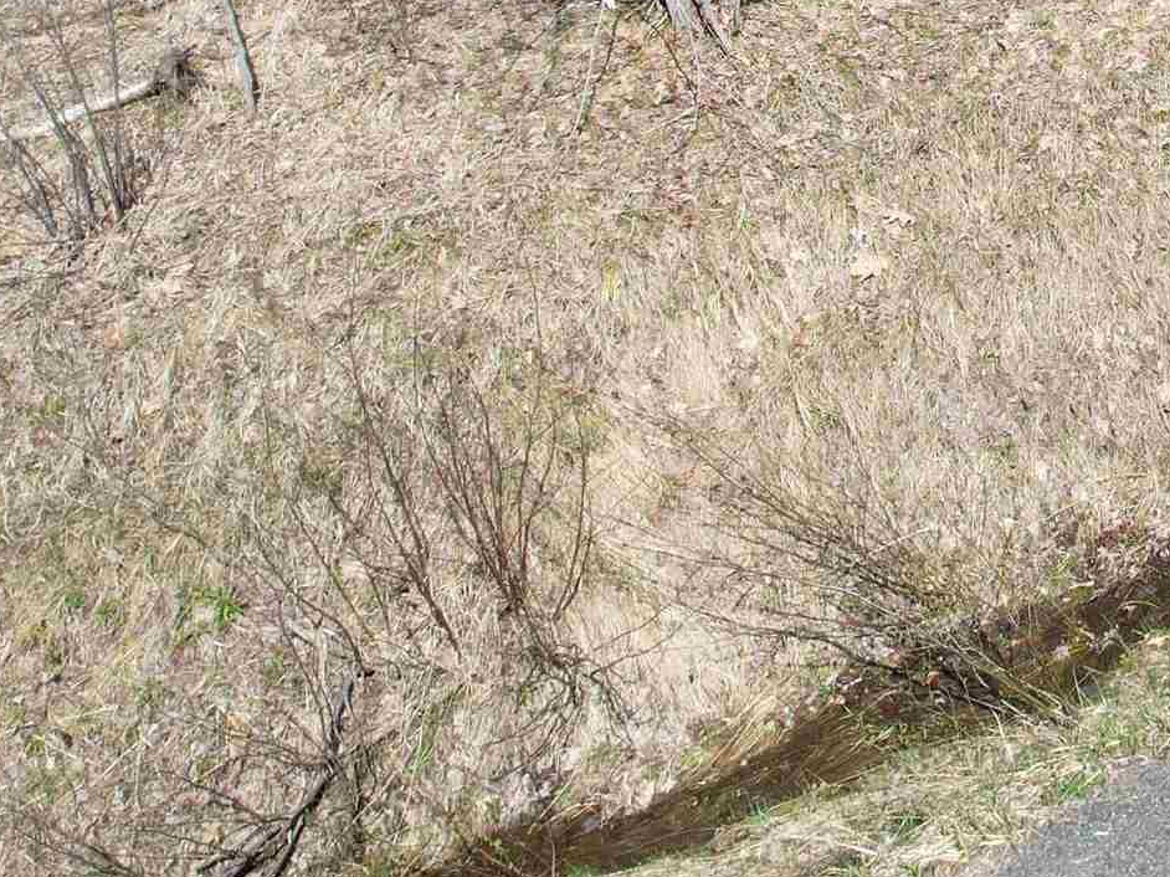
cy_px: -268
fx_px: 2332
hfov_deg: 25.1
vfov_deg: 19.6
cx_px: 1436
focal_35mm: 69
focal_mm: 8.38
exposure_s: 1/1250
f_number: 2.8
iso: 100
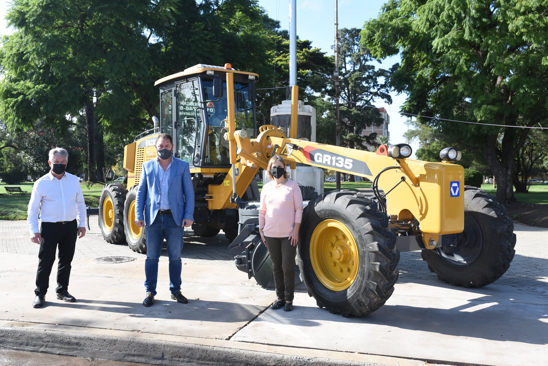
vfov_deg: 37.9
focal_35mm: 35
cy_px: 183
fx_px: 533
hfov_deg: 54.4
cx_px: 274
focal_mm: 35
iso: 200
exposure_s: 1/400
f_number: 5.6
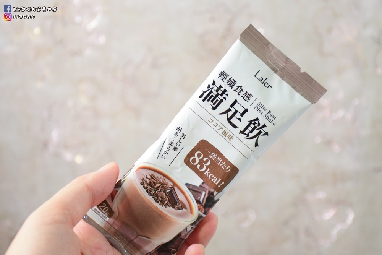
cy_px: 128
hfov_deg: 27.0
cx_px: 191
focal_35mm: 75
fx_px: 796
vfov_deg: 18.2
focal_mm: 50
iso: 1600
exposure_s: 1/100
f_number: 5
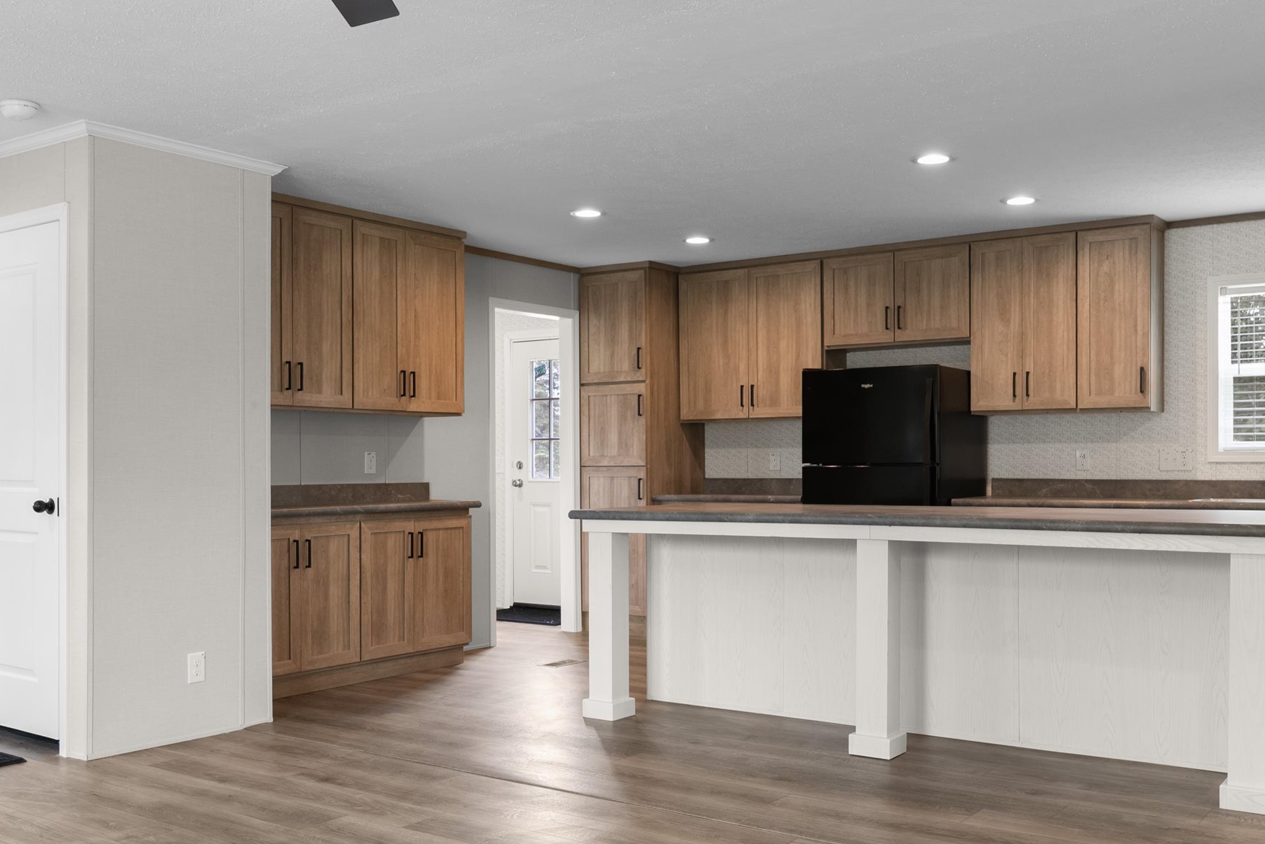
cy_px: 548
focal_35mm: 35
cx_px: 620
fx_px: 1230
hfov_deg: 54.4
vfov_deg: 37.5
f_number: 7.1
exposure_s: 1/6
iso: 100
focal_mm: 20
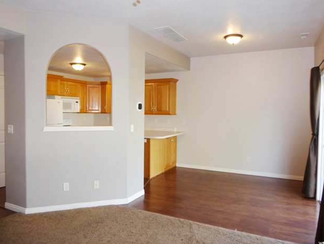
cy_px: 119
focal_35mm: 26
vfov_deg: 53.1
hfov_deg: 67.3
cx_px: 167
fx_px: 243
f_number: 3.3
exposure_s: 1/60
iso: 320
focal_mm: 4.3
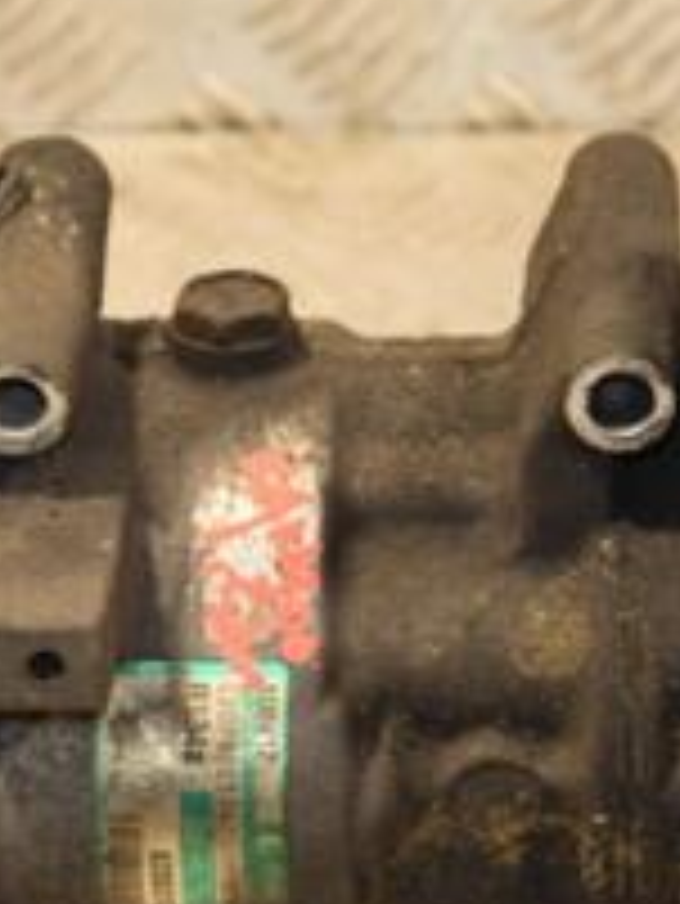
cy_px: 468
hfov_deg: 6.0
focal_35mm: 250
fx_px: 6541
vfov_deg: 7.9
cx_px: 378
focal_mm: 58
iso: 800
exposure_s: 1/100
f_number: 5
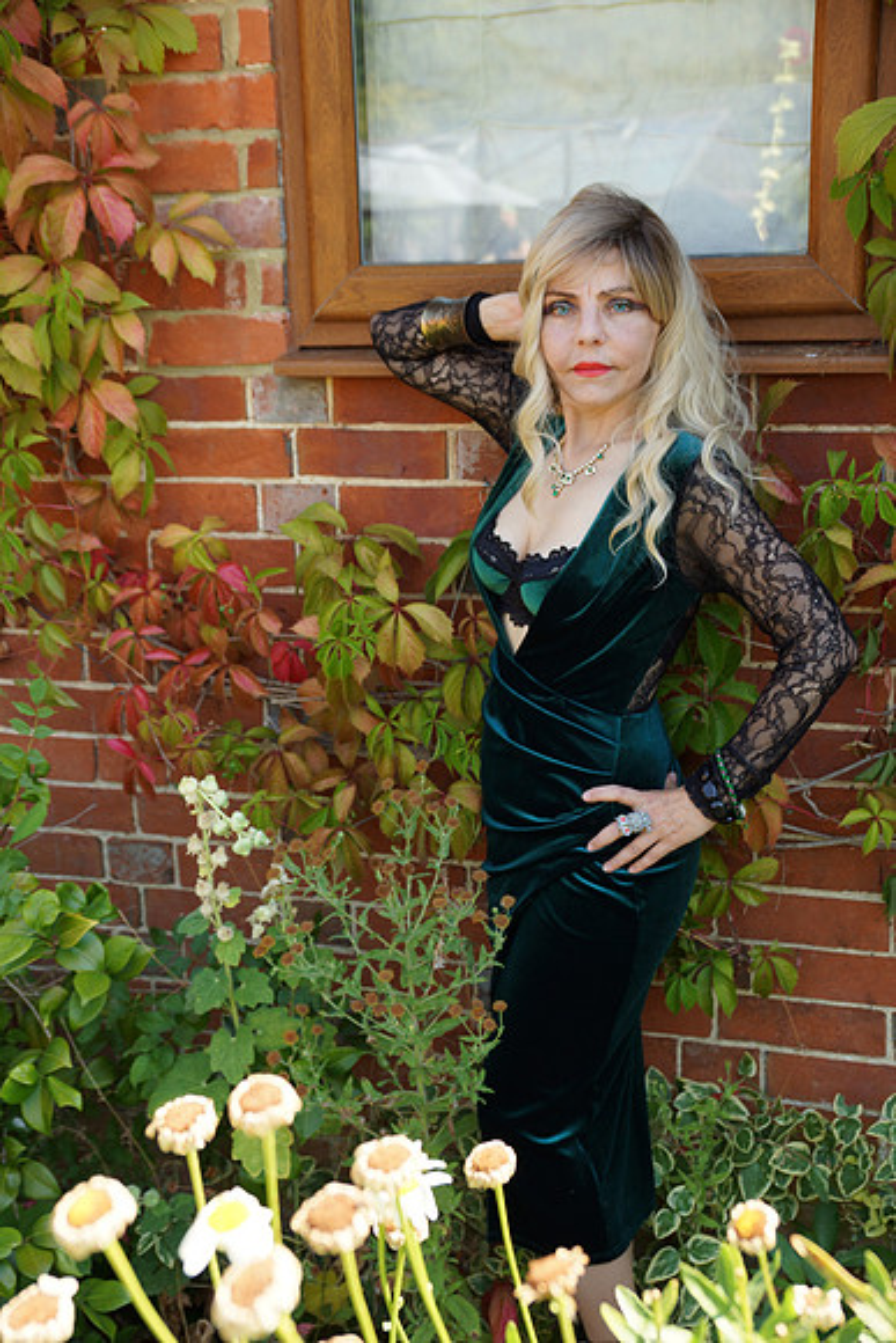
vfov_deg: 37.8
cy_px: 672
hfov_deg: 25.8
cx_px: 448
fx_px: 1959
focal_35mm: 52
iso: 100
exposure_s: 1/160
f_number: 4.5
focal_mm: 35
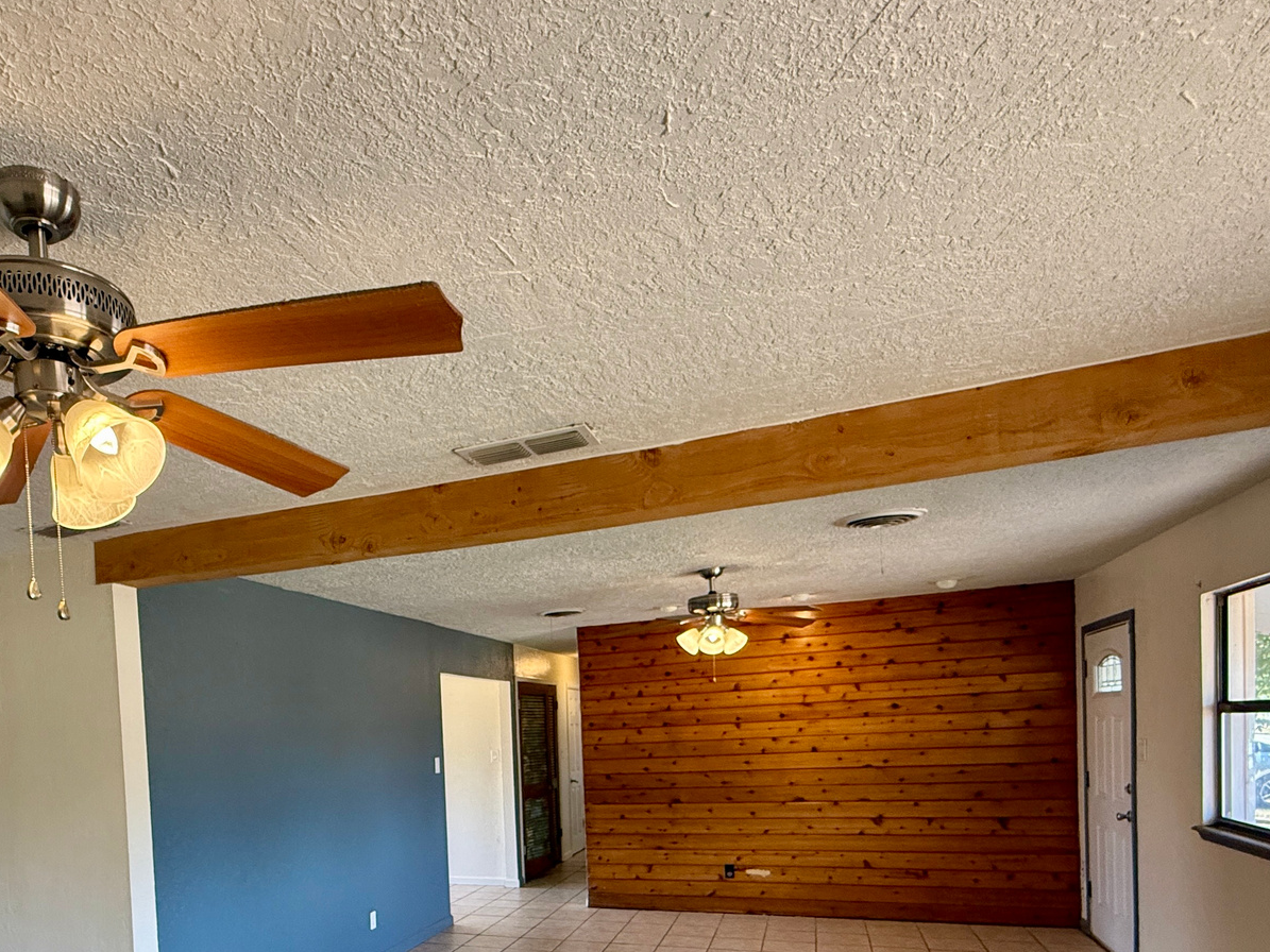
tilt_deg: -2.8
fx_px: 880
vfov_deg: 52.9
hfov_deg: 69.6
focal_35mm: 24
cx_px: 427
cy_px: 767
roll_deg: +2.2
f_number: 2.2
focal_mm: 2.22
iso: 250
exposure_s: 1/120
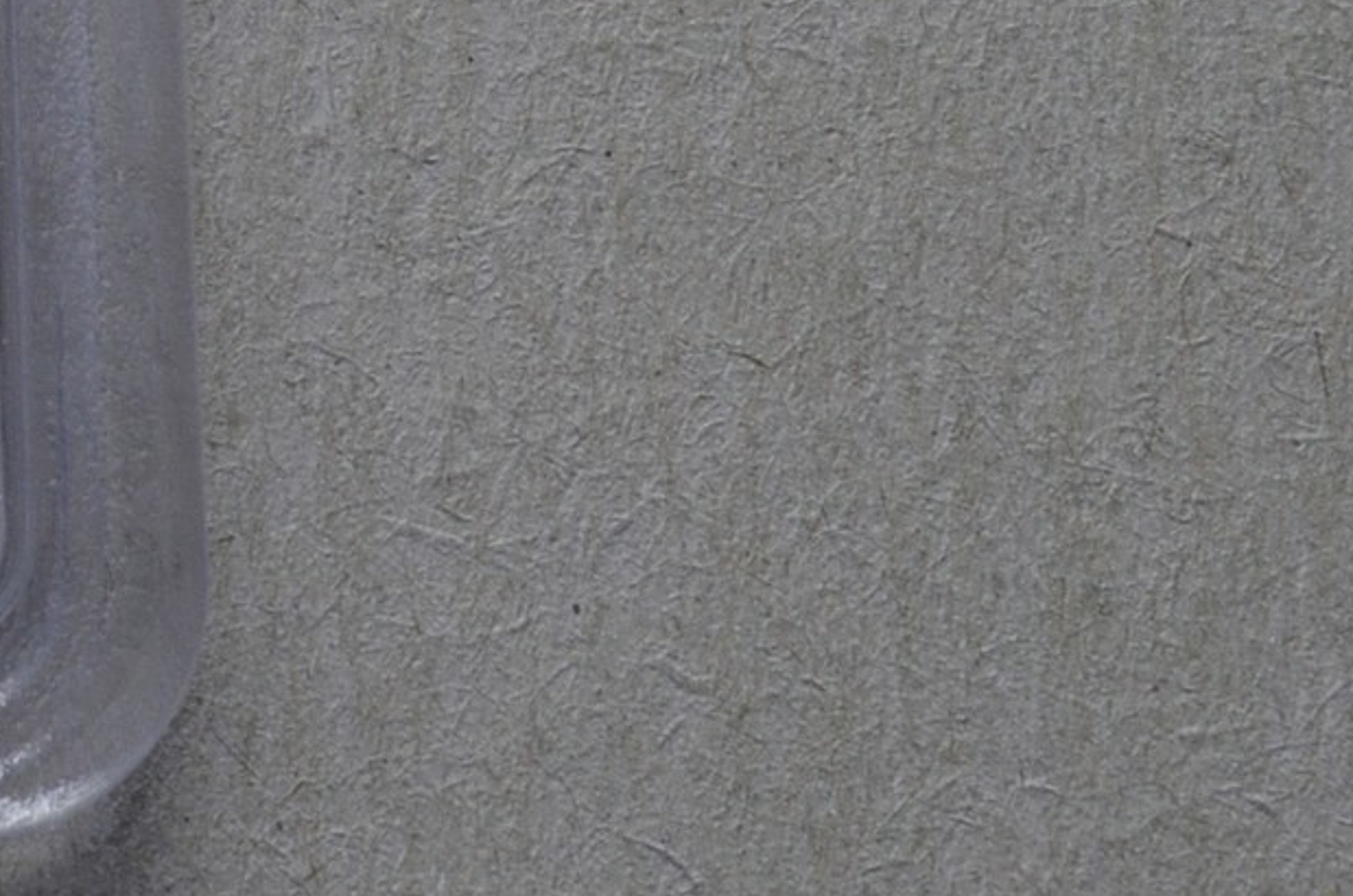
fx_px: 7614
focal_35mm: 203
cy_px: -763
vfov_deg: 6.6
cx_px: -1064
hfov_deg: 9.7
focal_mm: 34
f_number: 14
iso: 400
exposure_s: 1/250
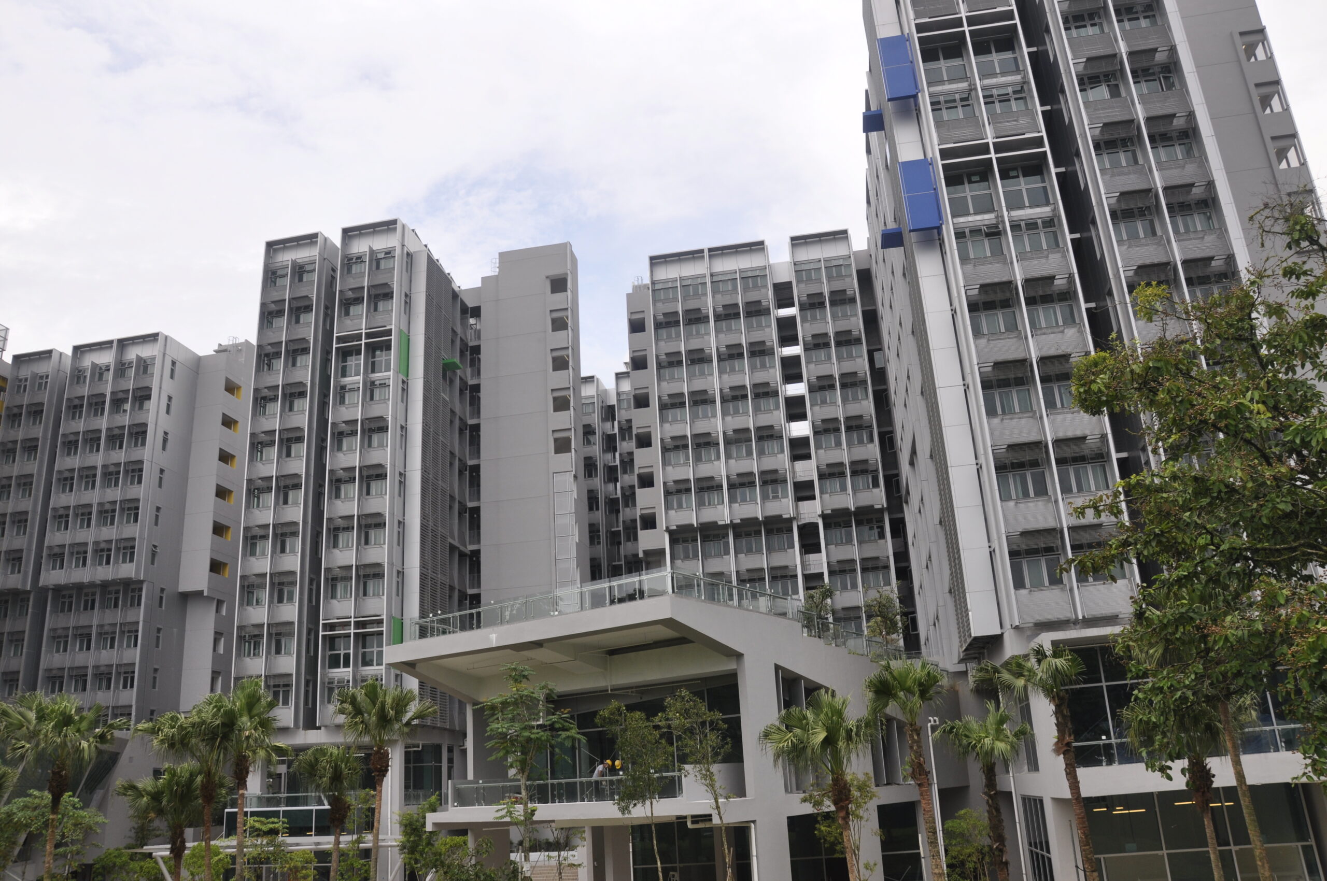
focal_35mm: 27
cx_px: 664
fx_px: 994
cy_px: 440
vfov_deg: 47.8
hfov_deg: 67.4
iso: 200
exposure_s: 1/250
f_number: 8
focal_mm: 18
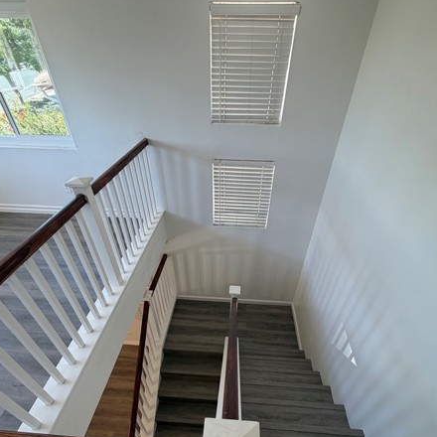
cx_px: 222
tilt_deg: -41.3
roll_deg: -1.4
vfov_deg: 79.2
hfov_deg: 80.7
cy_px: 274
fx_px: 257
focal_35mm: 18
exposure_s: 1/120
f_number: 2.2
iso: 80
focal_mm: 2.22
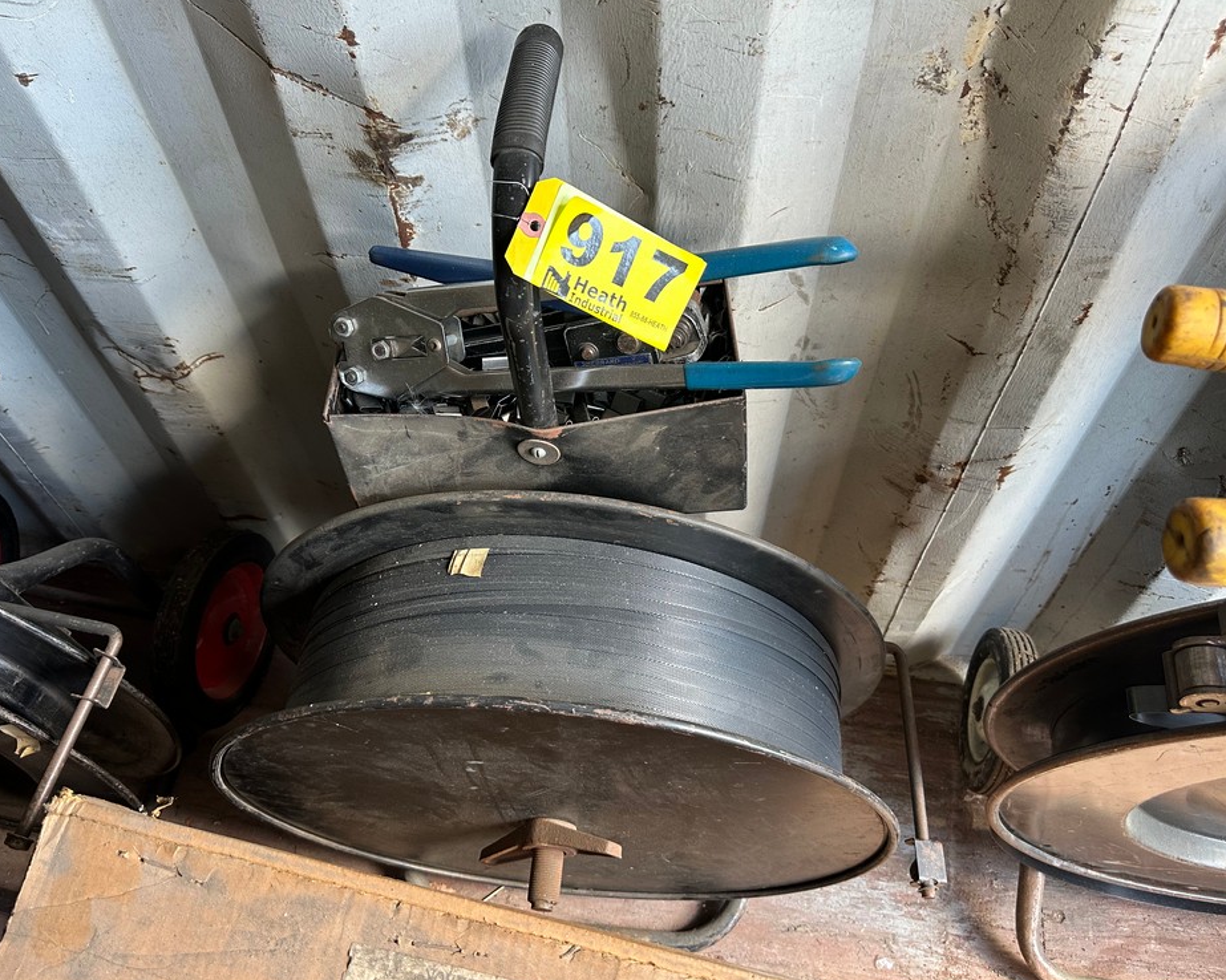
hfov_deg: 66.0
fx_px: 943
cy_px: 506
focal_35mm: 26
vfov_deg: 54.9
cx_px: 590
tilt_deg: -55.2
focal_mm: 6.86
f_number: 1.78
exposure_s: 1/121
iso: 200
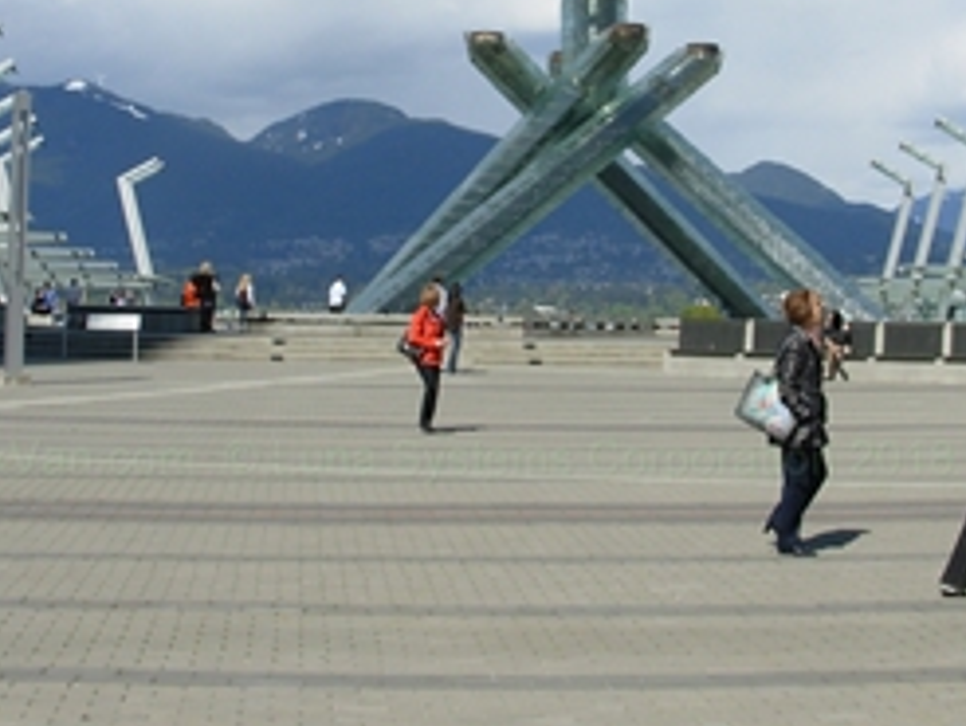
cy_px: 118
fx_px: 2067
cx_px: 577
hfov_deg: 26.3
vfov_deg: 19.7
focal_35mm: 74
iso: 50
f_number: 4.9
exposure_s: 1/592
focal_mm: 6.3
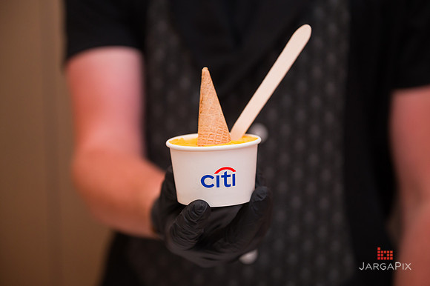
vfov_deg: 19.2
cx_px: 215
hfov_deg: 28.5
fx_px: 846
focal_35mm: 71
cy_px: 143
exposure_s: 1/160
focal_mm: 69
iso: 800
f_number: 3.2
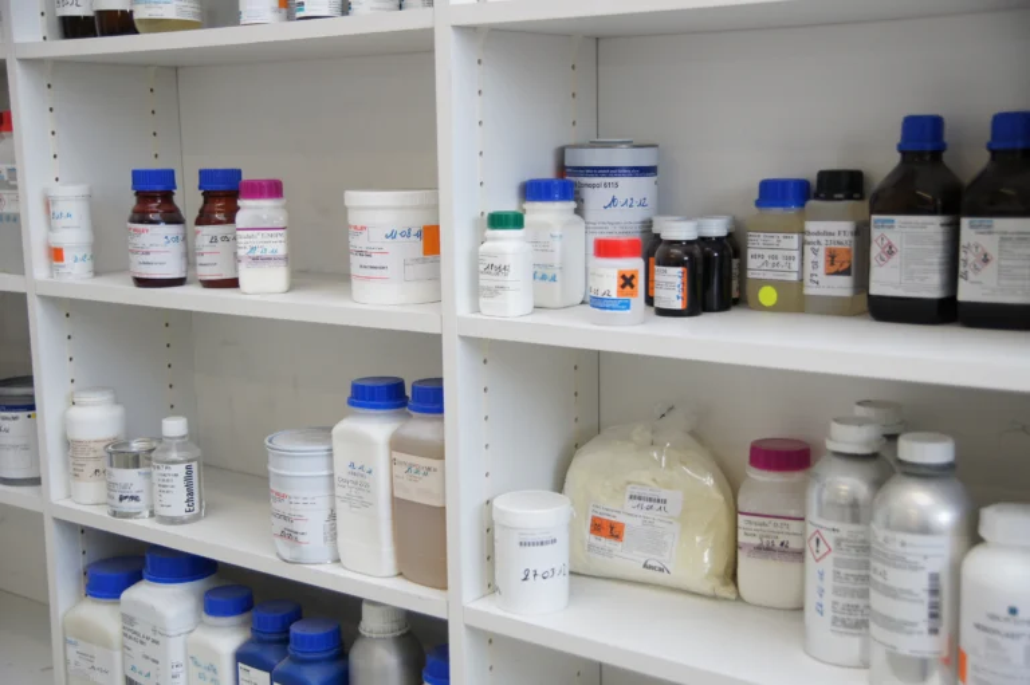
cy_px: 342
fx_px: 1287
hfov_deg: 43.6
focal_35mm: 45
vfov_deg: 29.8
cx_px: 515
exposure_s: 1/160
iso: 200
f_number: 2.8
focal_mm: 30
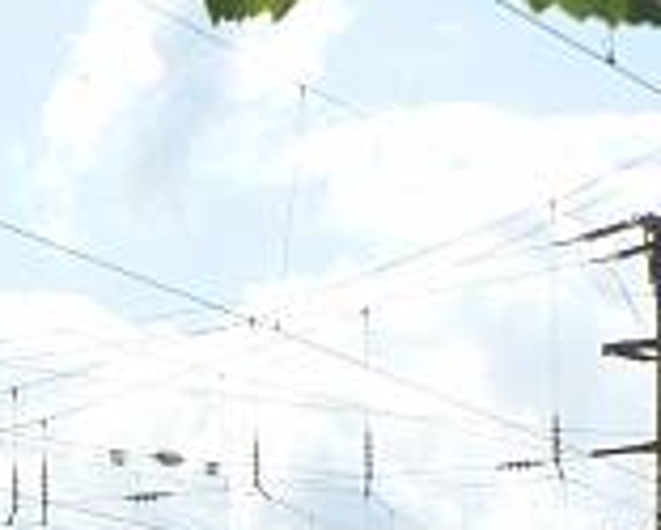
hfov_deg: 10.0
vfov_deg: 8.2
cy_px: 1035
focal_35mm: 180
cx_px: -623
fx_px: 3524
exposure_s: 1/500
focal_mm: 6
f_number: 5.6
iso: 80
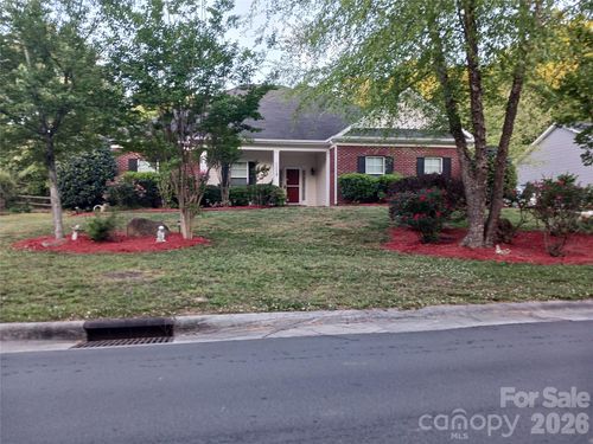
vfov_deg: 51.4
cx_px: 296
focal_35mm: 27
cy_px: 222
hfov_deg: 65.3
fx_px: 463
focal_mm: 4
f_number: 1.8
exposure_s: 1/50
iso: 125
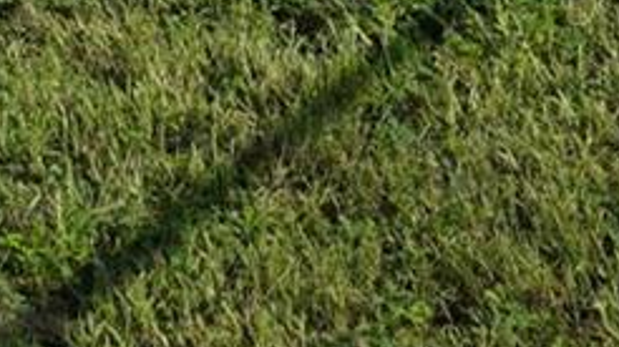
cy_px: -908
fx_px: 3018
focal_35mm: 184
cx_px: 194
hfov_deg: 11.7
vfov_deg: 5.8
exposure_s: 1/250
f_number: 8
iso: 100
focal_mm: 18
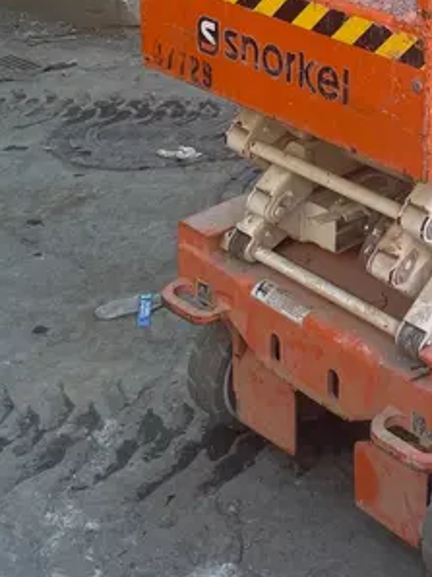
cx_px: 486
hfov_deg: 21.6
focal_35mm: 64
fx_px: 1066
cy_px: -76
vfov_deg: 27.4
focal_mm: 4.2
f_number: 1.6
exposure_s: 1/317
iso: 32
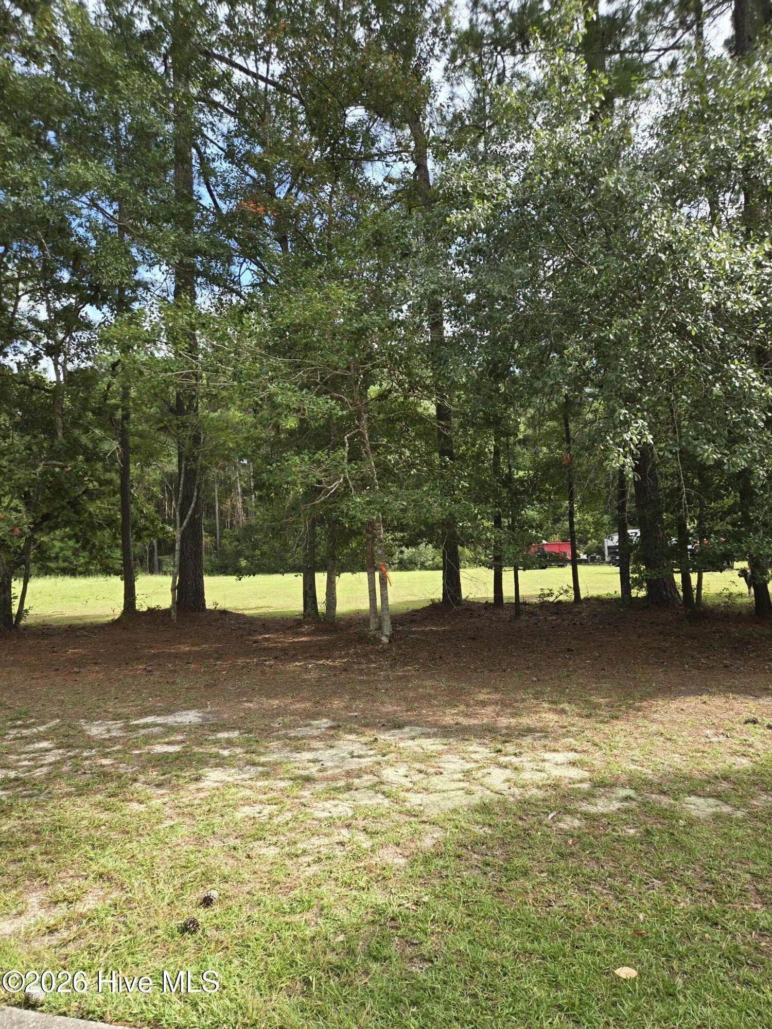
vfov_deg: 73.9
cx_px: 386
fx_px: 684
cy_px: 514
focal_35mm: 23
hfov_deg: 58.9
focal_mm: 5.4
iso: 25
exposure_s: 1/355
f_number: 1.8
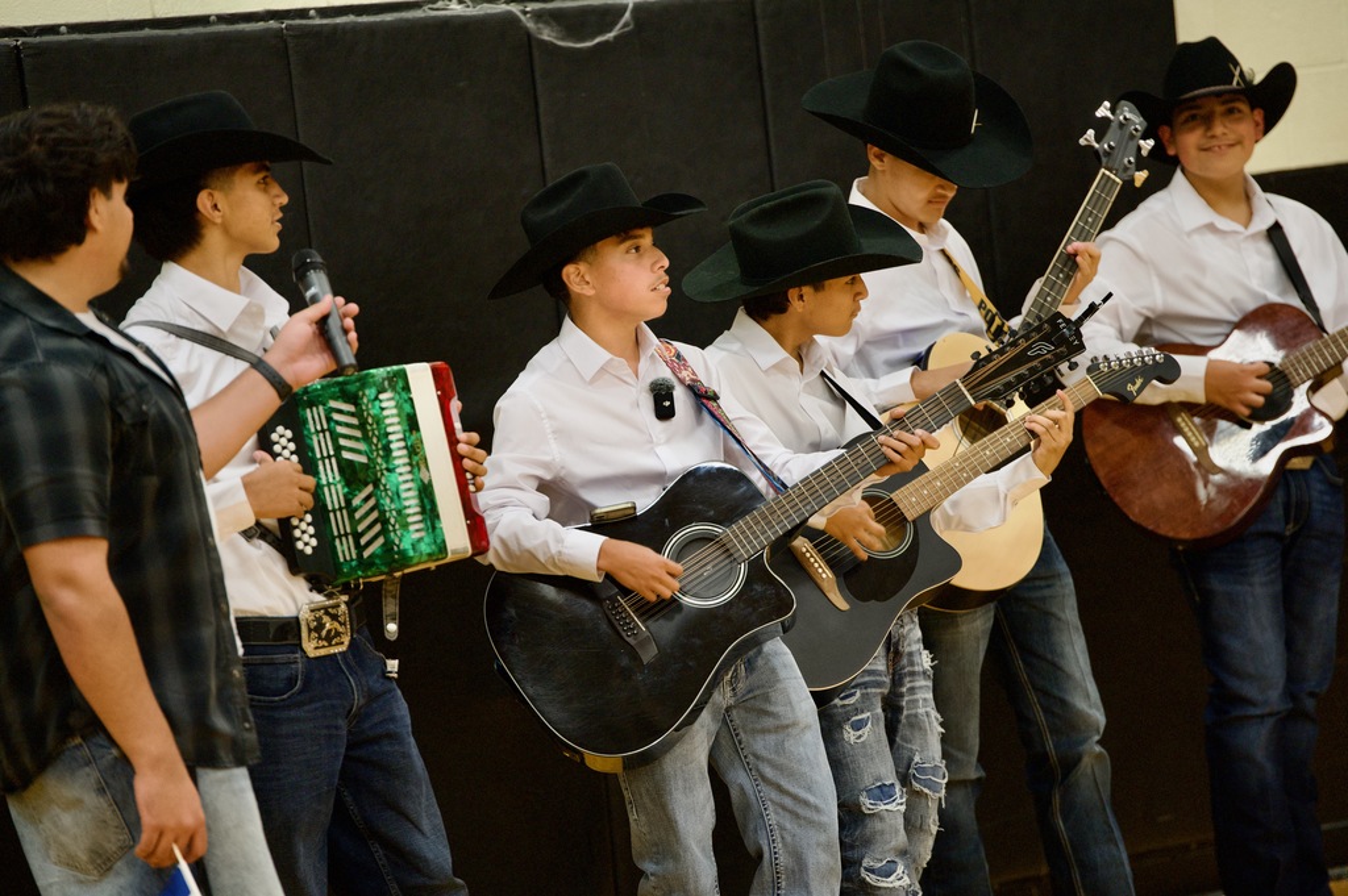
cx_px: 674
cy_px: 448
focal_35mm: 200
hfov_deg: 10.3
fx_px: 7483
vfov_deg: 6.9
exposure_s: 1/160
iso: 2500
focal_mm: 200
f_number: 2.8
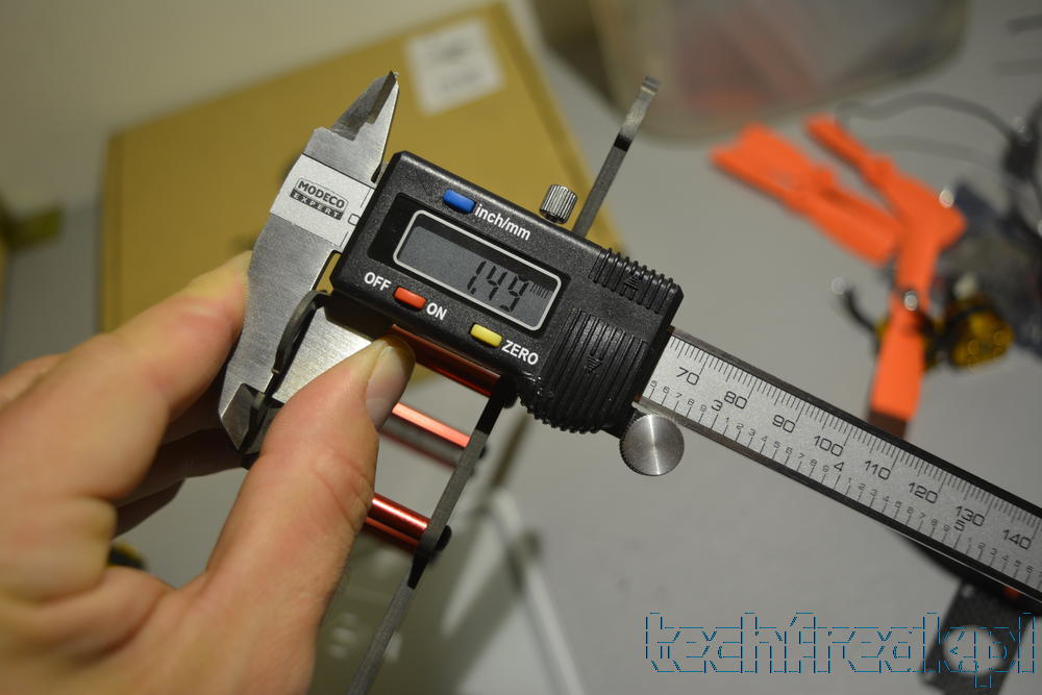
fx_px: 1172
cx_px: 521
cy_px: 348
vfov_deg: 33.0
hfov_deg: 47.9
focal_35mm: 40
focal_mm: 27
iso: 400
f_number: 4.5
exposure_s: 1/80
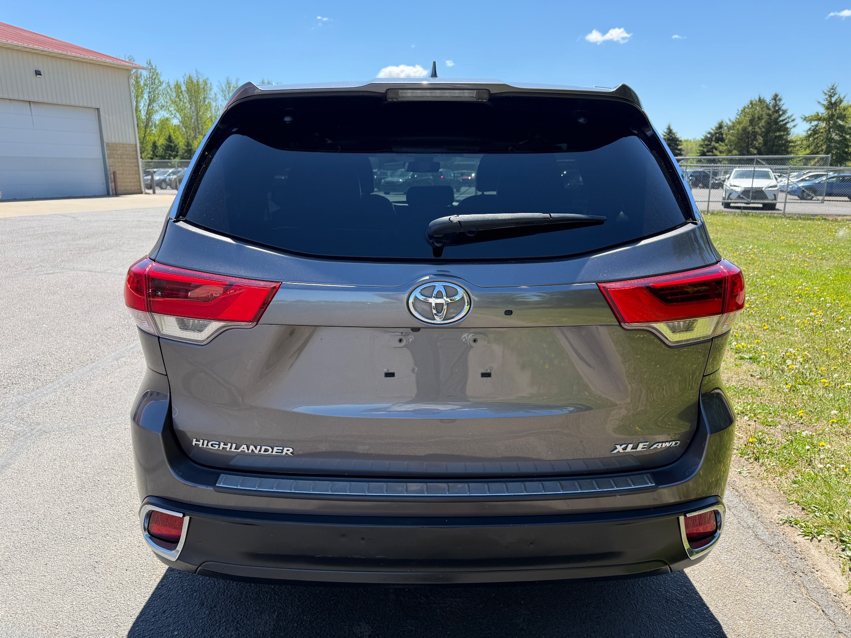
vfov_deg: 56.8
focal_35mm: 24
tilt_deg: -13.1
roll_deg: -1.2
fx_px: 590
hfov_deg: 71.6
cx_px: 426
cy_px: 319
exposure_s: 1/1292
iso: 80
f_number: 1.78
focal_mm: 6.76
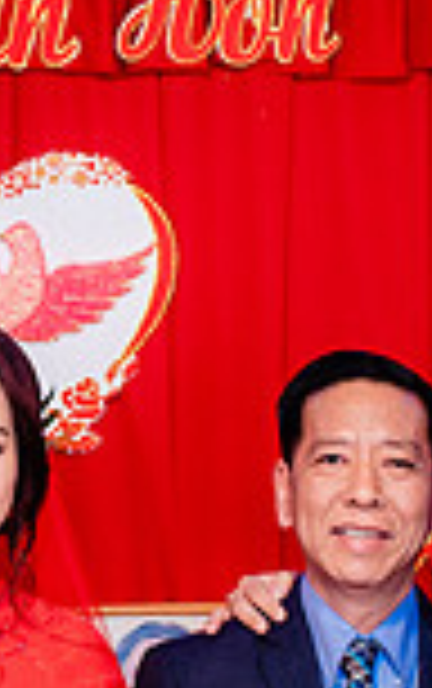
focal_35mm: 232
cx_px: 261
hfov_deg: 5.7
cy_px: 641
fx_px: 4358
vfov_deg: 9.0
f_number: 2.8
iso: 1250
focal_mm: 60
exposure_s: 1/160
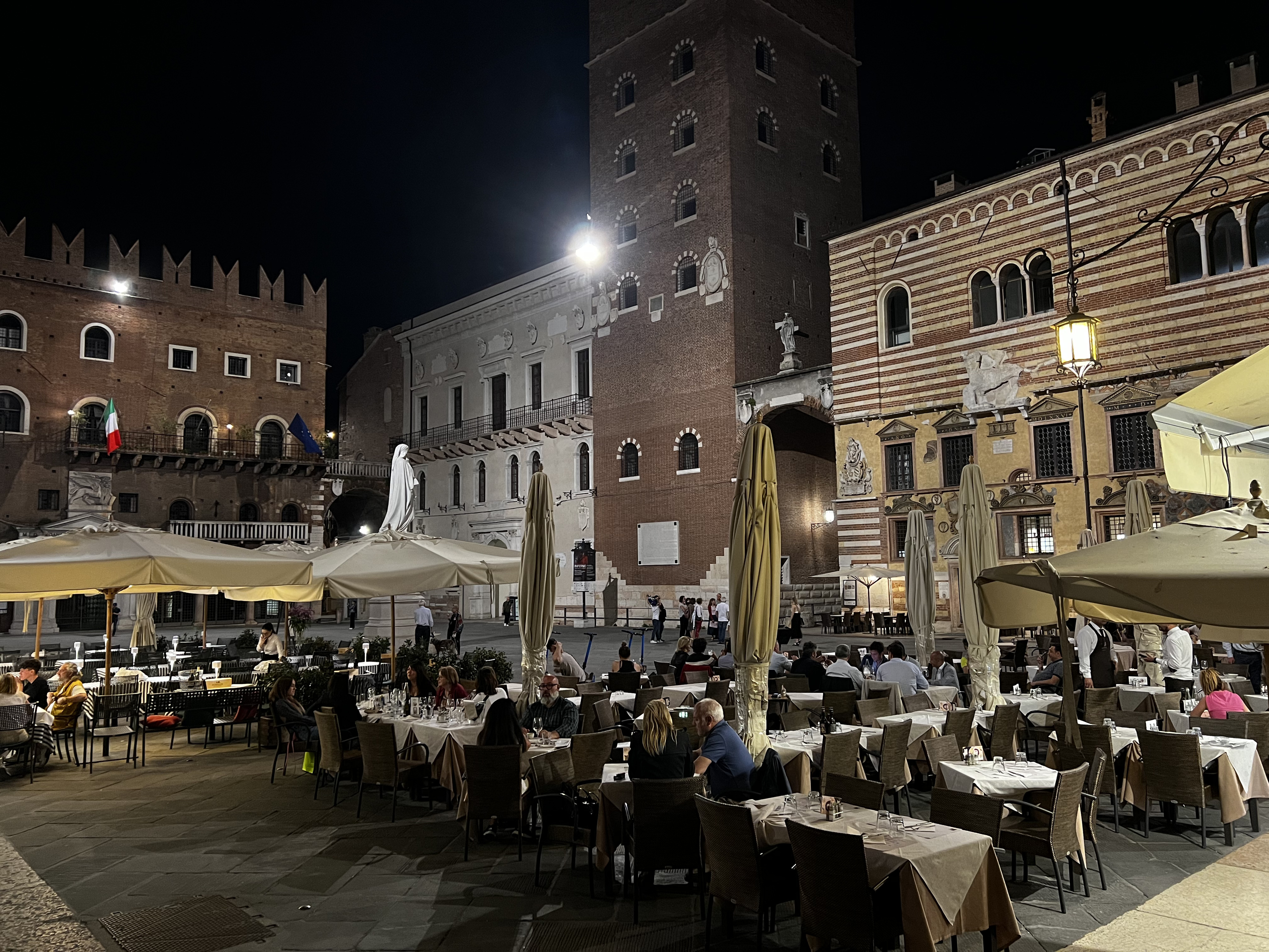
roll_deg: +1.1
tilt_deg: +6.1
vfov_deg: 53.1
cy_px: 476
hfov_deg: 67.3
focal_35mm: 26
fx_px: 953
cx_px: 634
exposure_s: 1/33
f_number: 1.5
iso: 640
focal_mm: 5.7
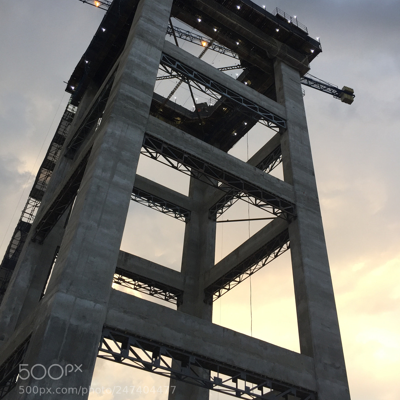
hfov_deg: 47.2
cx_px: 202
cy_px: 144
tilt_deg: +47.3
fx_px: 458
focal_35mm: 35
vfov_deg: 46.7
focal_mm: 4.15
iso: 50
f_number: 2.2
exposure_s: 1/120
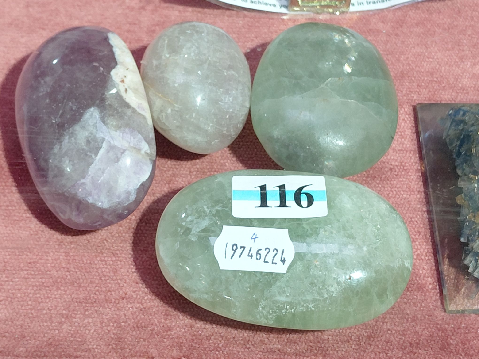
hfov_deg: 69.4
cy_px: 180
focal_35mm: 25
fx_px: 346
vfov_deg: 54.9
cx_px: 240
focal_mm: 4.69
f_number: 1.8
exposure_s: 1/60
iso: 160
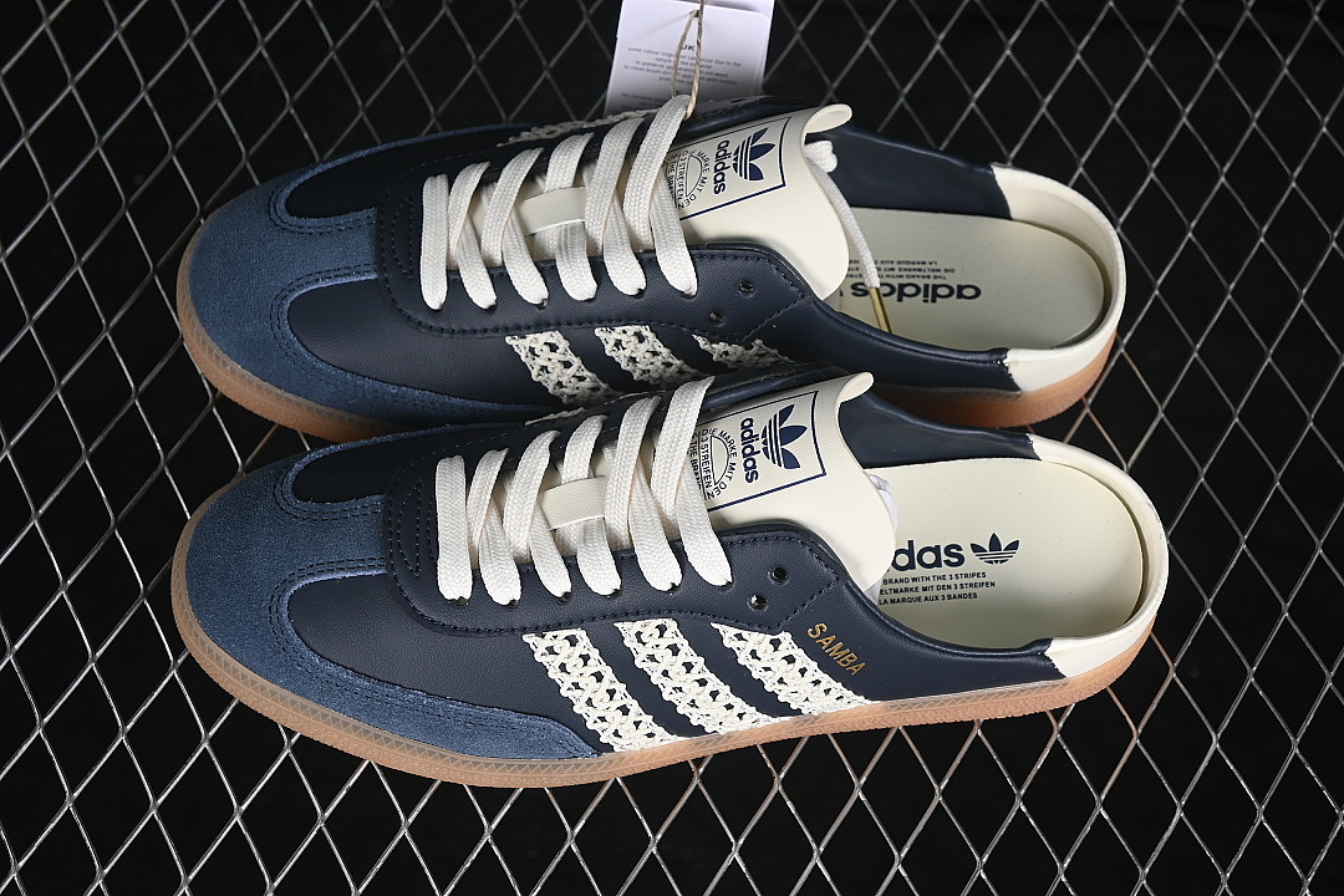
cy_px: 448
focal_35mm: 75
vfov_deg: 18.2
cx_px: 672
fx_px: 2800
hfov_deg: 27.0
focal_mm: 50
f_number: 6.3
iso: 160
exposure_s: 1/60
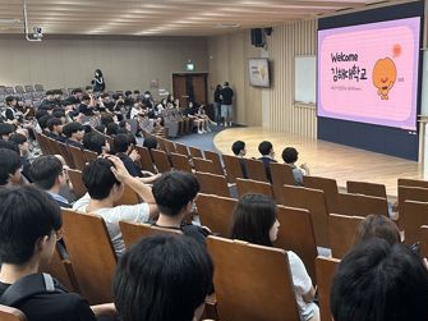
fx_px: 531
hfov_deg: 43.5
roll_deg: +0.8
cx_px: 268
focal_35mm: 43
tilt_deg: -10.1
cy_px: 164
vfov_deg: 33.6
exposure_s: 1/80
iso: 200
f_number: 1.78
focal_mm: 6.86
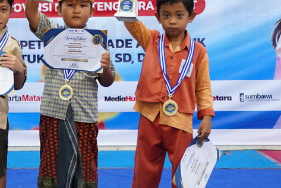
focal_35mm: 110
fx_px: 861
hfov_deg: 18.2
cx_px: 16
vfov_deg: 12.4
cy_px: 49
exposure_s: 1/80
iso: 1600
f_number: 2.8
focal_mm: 29
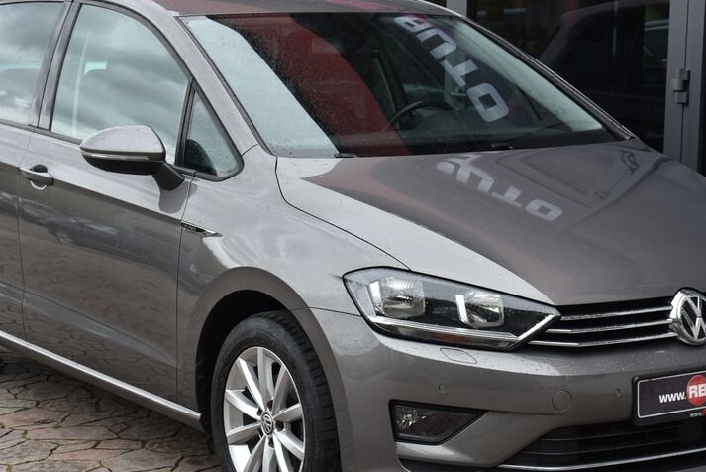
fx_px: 1746
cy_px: 249
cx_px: 356
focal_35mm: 89
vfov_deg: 15.4
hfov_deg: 22.9
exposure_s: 1/125
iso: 500
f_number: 5.6
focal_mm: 62
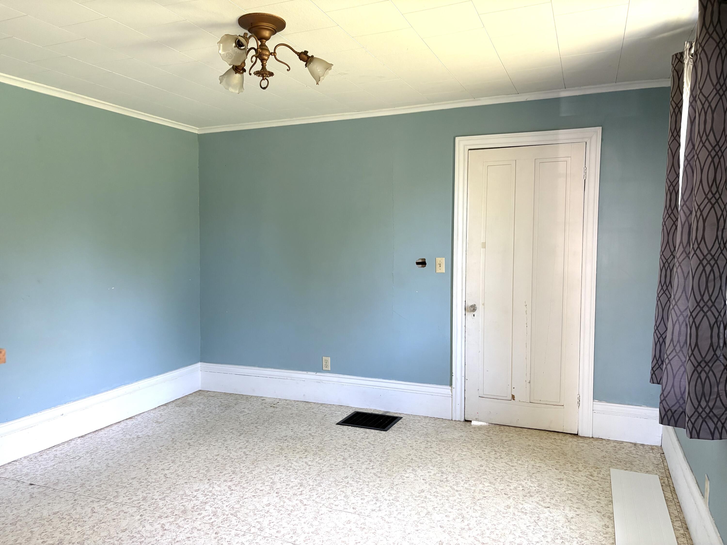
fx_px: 546
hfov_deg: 67.3
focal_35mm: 26
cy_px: 272
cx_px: 364
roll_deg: +0.3
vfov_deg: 53.1
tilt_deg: -2.5
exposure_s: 1/60
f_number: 1.6
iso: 200
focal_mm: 5.96
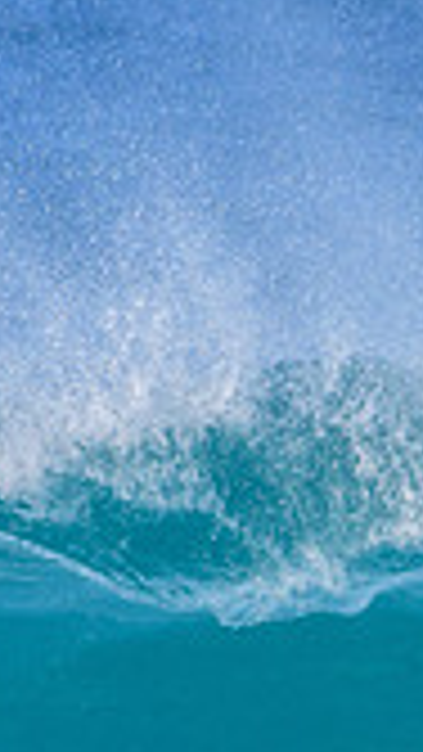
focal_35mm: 2722
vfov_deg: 0.8
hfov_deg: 0.4
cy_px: 867
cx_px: 846
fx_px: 54249
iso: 360
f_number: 5.6
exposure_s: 1/2000
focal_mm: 500
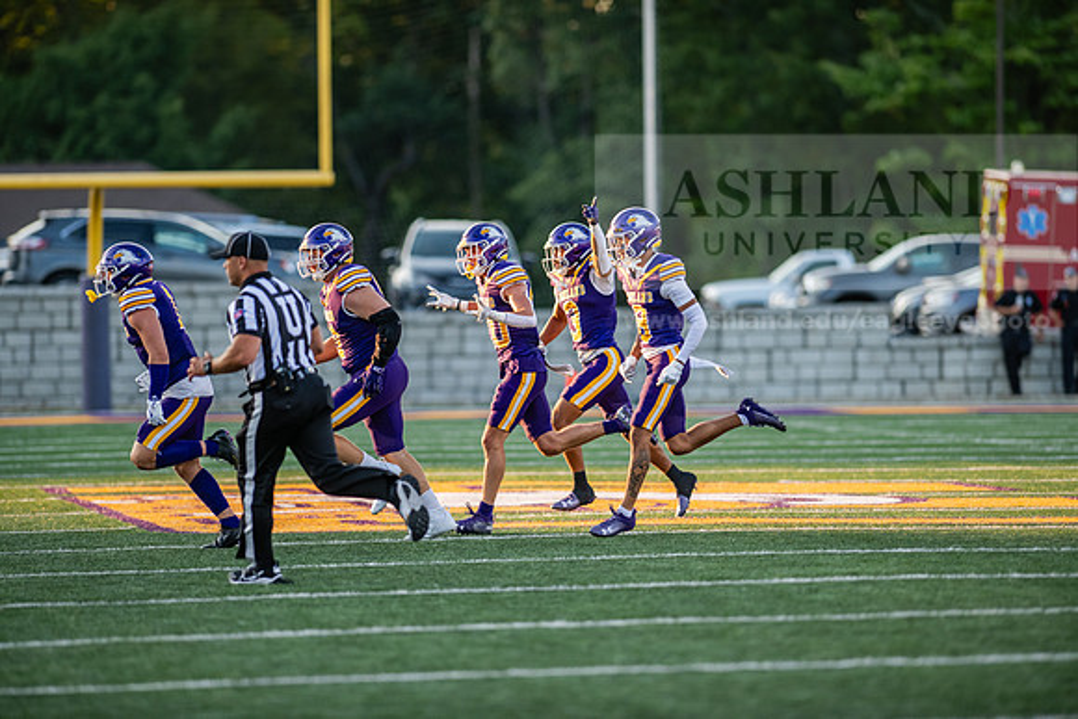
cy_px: 360
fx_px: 8985
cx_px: 539
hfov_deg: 6.9
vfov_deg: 4.6
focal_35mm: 300
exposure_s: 1/1250
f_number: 3.2
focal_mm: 300
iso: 800
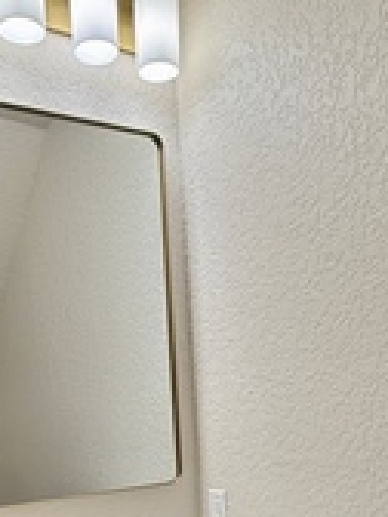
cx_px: 169
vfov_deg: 41.9
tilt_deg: -7.5
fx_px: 598
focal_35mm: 40
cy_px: 492
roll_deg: +4.2
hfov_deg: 35.9
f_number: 2.2
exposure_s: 1/120
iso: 80
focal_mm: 2.22
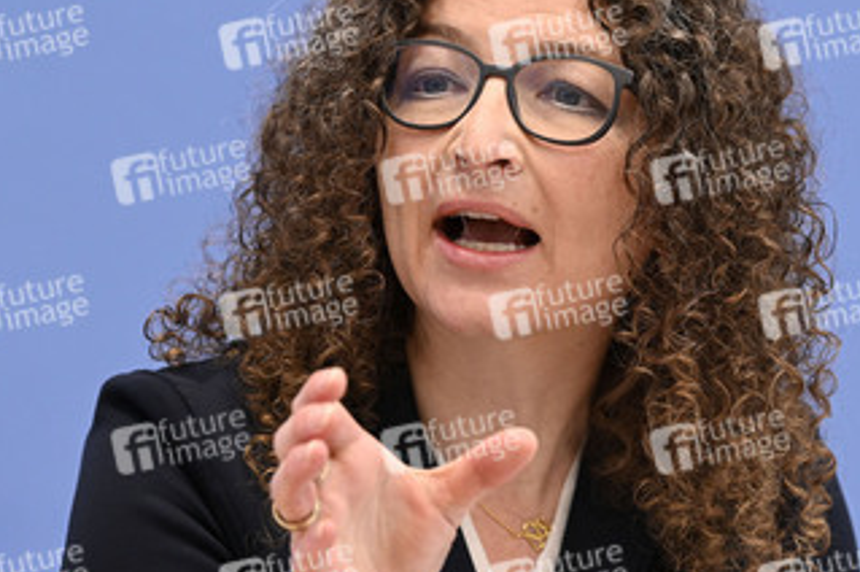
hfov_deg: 9.7
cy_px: 240
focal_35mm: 212
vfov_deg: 6.5
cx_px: 487
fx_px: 5059
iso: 4000
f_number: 5.6
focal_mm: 150
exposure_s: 1/500
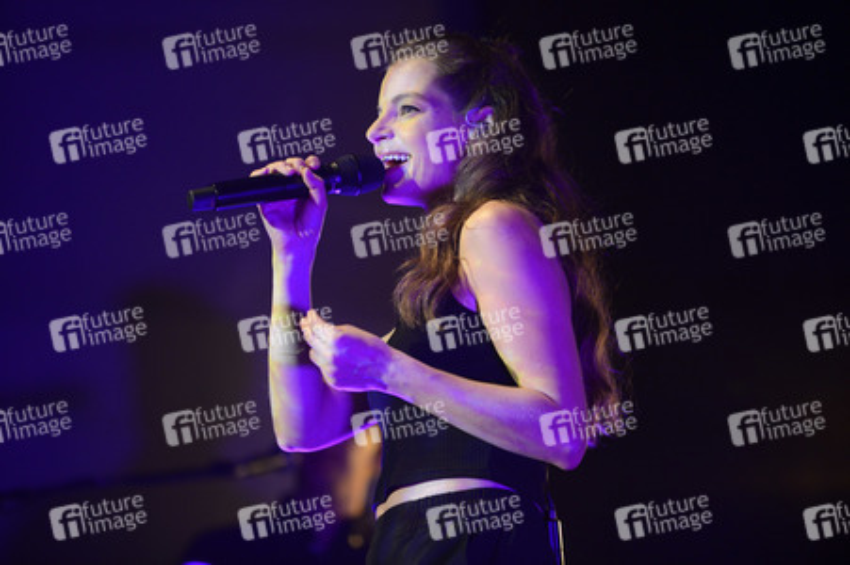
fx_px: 4483
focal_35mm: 190
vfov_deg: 7.2
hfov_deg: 10.8
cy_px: 282
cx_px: 425
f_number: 2.8
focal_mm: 190
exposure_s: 1/200
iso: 2500
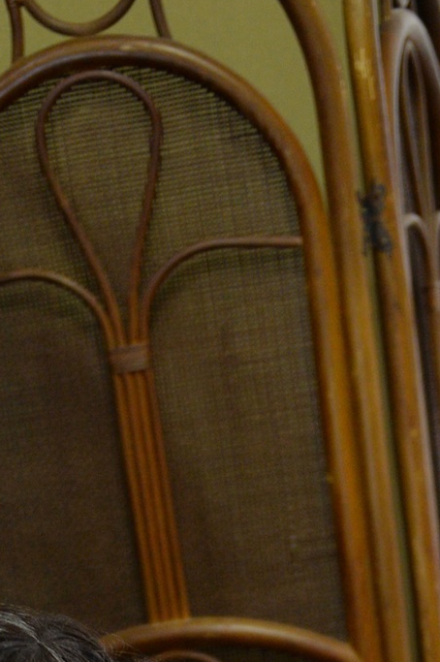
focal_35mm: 123
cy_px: 1061
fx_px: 2259
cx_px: 186
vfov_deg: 15.1
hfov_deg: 11.1
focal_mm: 35
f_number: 3.2
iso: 800
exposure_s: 1/160
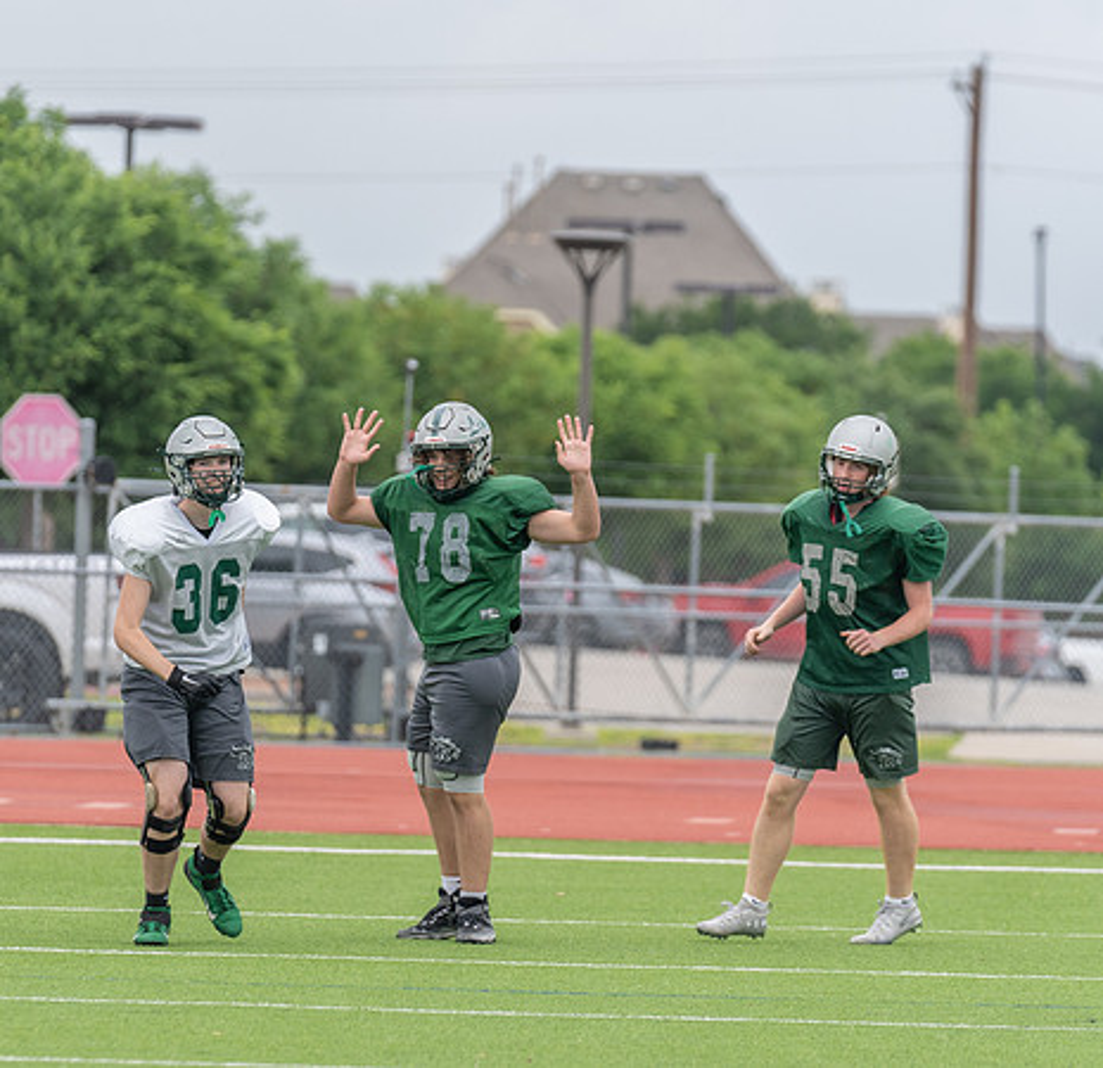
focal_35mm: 366
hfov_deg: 4.9
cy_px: 573
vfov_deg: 4.7
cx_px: 370
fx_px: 12983
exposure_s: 1/1250
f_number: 3.5
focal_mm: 200
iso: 250
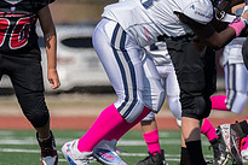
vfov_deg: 1.8
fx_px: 5411
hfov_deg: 2.6
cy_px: 45
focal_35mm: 785
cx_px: 305
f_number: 2.8
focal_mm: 200
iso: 100
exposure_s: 1/2500
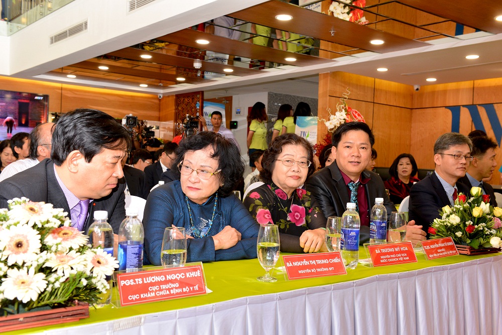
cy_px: 168
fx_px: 530
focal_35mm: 38
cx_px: 251
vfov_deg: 35.1
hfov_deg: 50.7
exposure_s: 1/80
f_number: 7.1
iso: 1000
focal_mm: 38
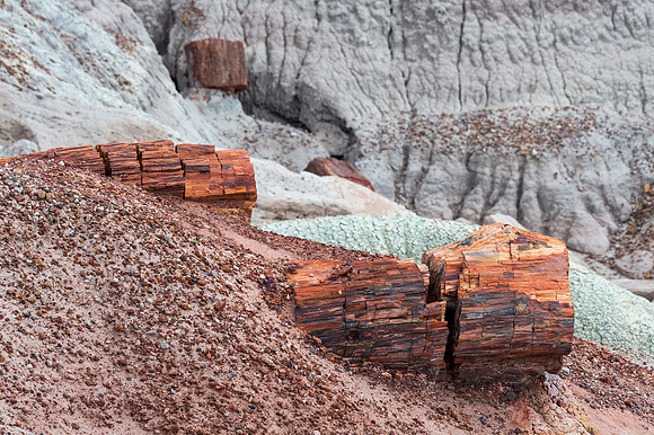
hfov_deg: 7.3
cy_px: 218
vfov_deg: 4.8
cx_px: 393
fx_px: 5157
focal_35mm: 284
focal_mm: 210
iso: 500
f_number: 11
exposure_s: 1/500
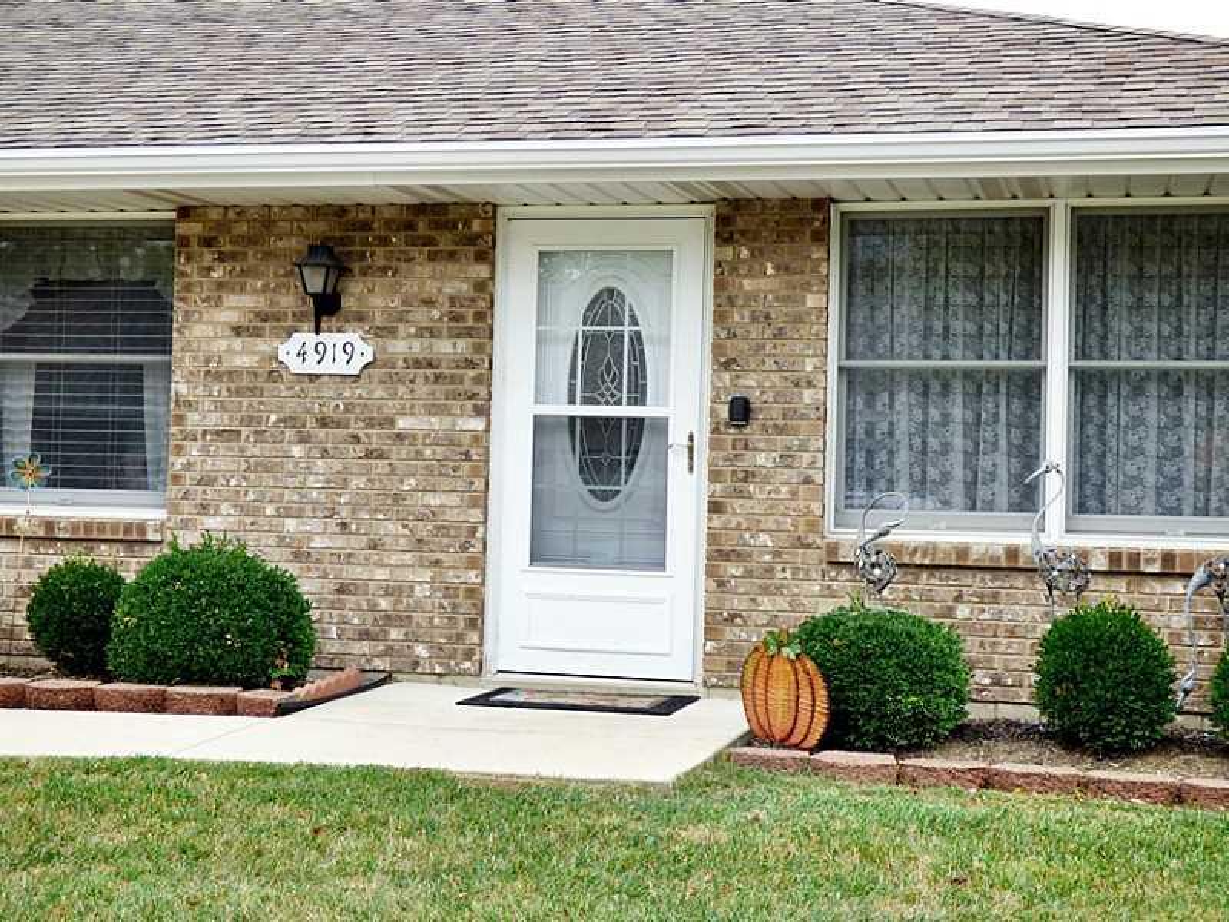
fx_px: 1882
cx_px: 614
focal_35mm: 53
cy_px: 461
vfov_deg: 27.5
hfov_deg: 36.2
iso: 100
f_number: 3.9
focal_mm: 9.51
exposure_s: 1/320
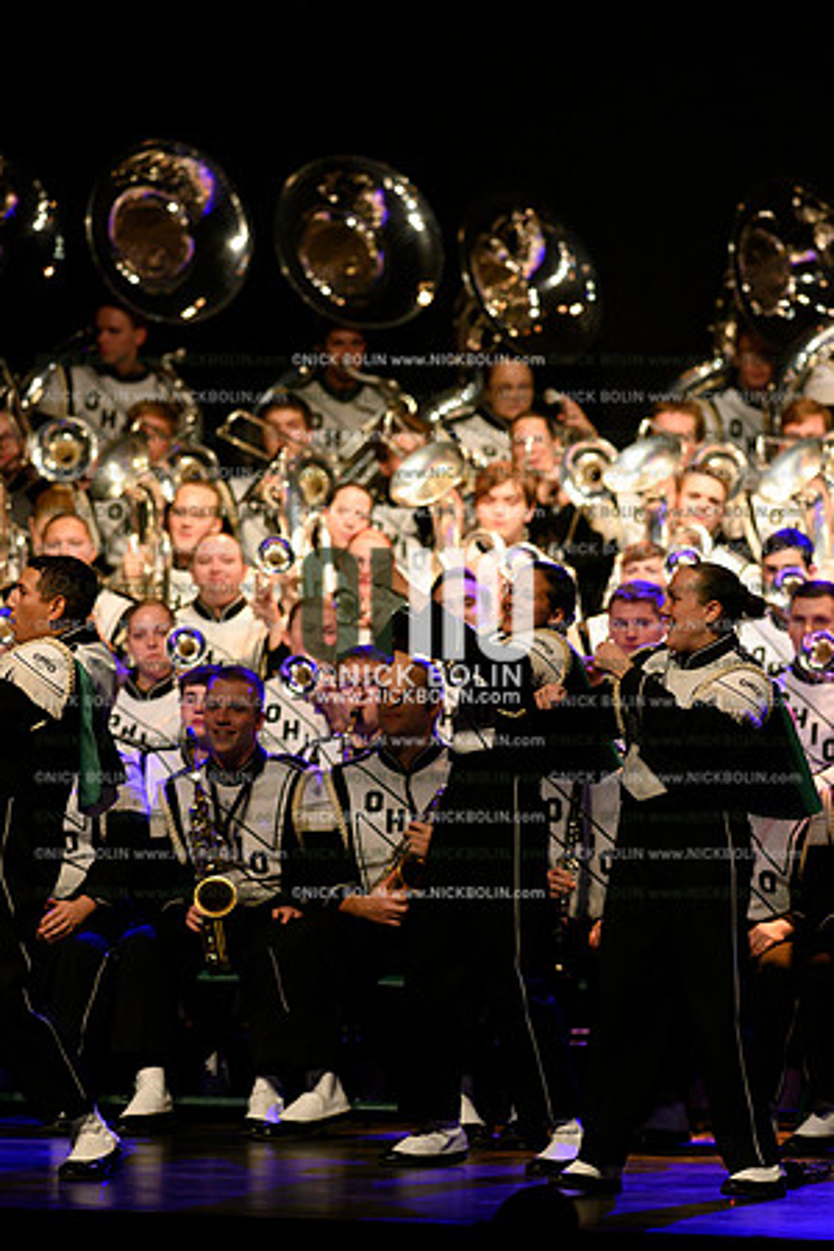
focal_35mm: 300
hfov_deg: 4.6
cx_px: 417
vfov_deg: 6.9
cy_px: 626
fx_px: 10424
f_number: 4
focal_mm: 300
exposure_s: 1/500
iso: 6400
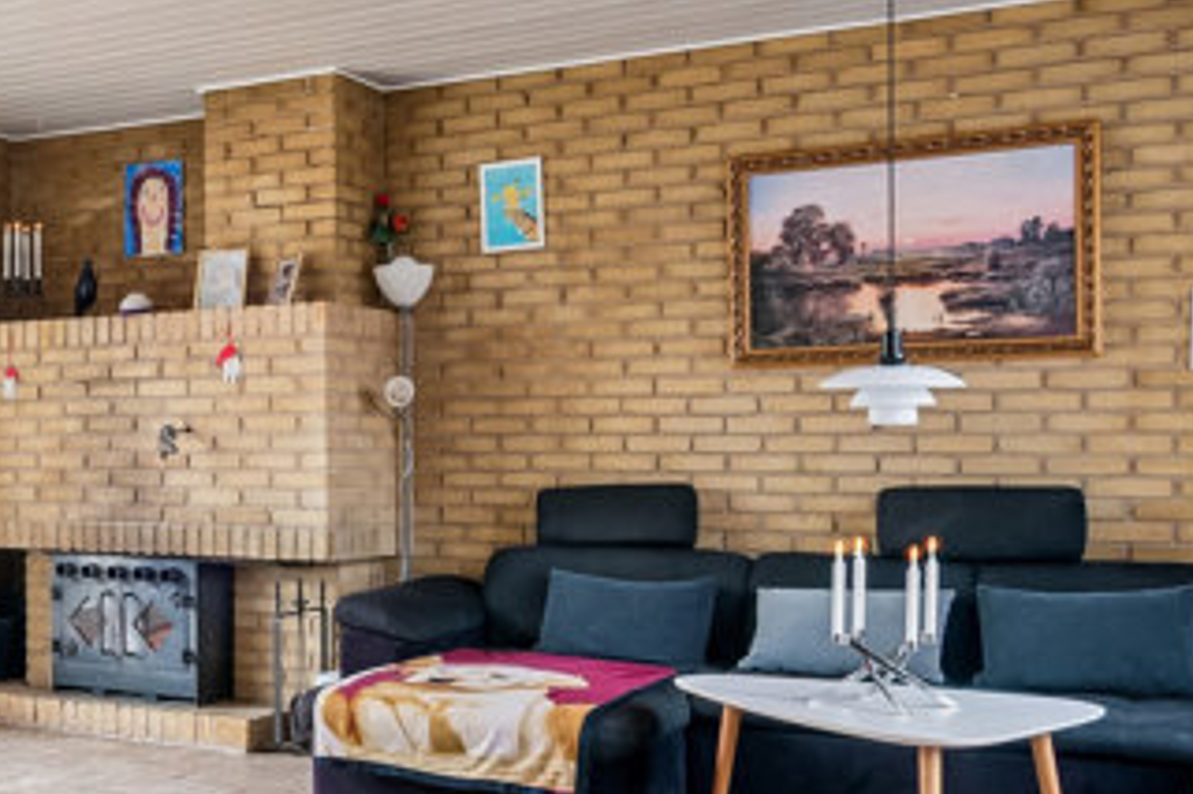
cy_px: 397
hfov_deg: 41.8
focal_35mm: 45
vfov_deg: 29.8
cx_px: 246
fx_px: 1490
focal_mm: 12
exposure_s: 1/6
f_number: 10
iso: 400
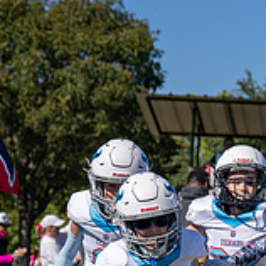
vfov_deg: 6.8
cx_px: 372
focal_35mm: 259
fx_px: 2252
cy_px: 219
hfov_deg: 6.7
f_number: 5
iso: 125
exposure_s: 1/1600
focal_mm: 70
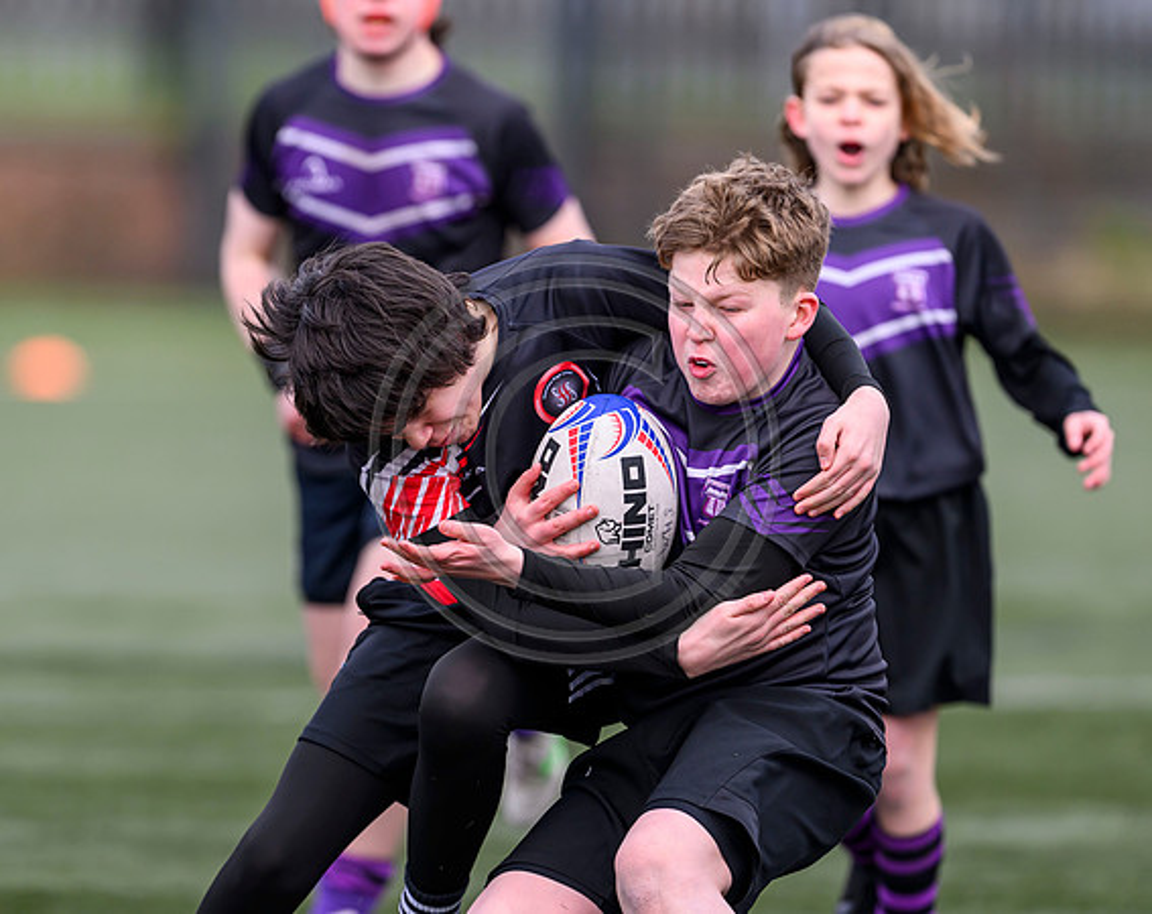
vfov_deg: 2.5
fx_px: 20564
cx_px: 528
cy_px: 498
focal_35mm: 605
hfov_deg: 3.2
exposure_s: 1/1600
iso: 500
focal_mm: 400
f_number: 3.5
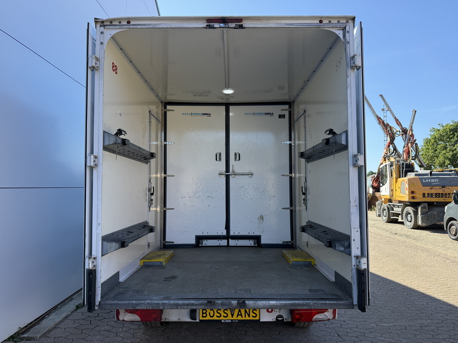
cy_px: 172
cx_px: 229
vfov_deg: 56.8
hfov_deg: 71.6
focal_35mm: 24
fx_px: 318
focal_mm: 6.76
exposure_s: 1/1689
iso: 100
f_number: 1.78
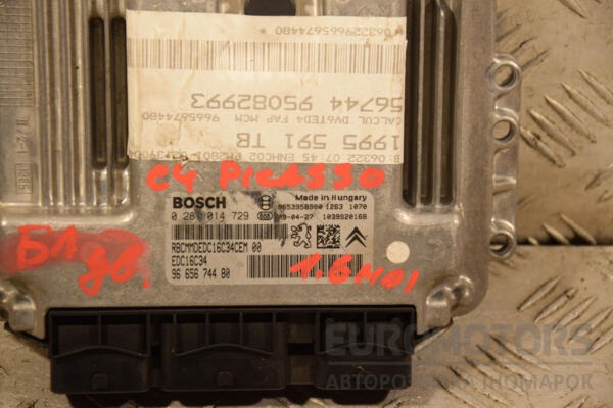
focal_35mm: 120
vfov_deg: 11.4
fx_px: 2043
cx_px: 306
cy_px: 204
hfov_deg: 17.1
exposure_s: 1/125
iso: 800
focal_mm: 80
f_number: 5.3
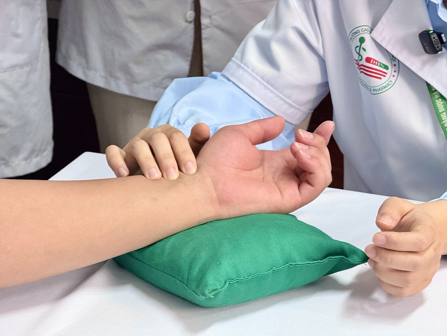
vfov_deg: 12.3
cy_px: 168
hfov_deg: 16.4
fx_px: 1550
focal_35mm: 120
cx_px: 224
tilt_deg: -20.3
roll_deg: +0.0
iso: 400
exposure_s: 1/100
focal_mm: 15.66
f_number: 2.8
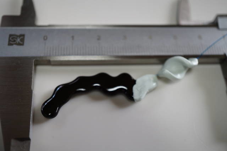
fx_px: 283
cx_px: 114
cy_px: 76
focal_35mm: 45
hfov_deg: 43.7
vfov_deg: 29.8
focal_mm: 30
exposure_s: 1/60
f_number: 4
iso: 250
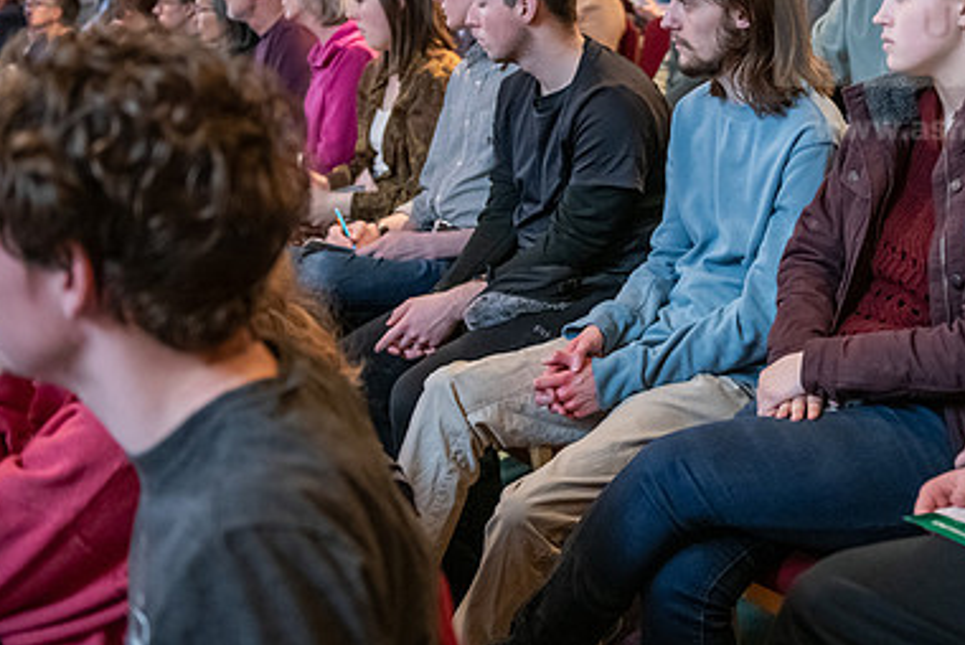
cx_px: 698
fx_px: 1636
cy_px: 182
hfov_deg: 32.4
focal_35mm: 61
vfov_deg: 22.1
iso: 3200
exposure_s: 1/125
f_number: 2.8
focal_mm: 40
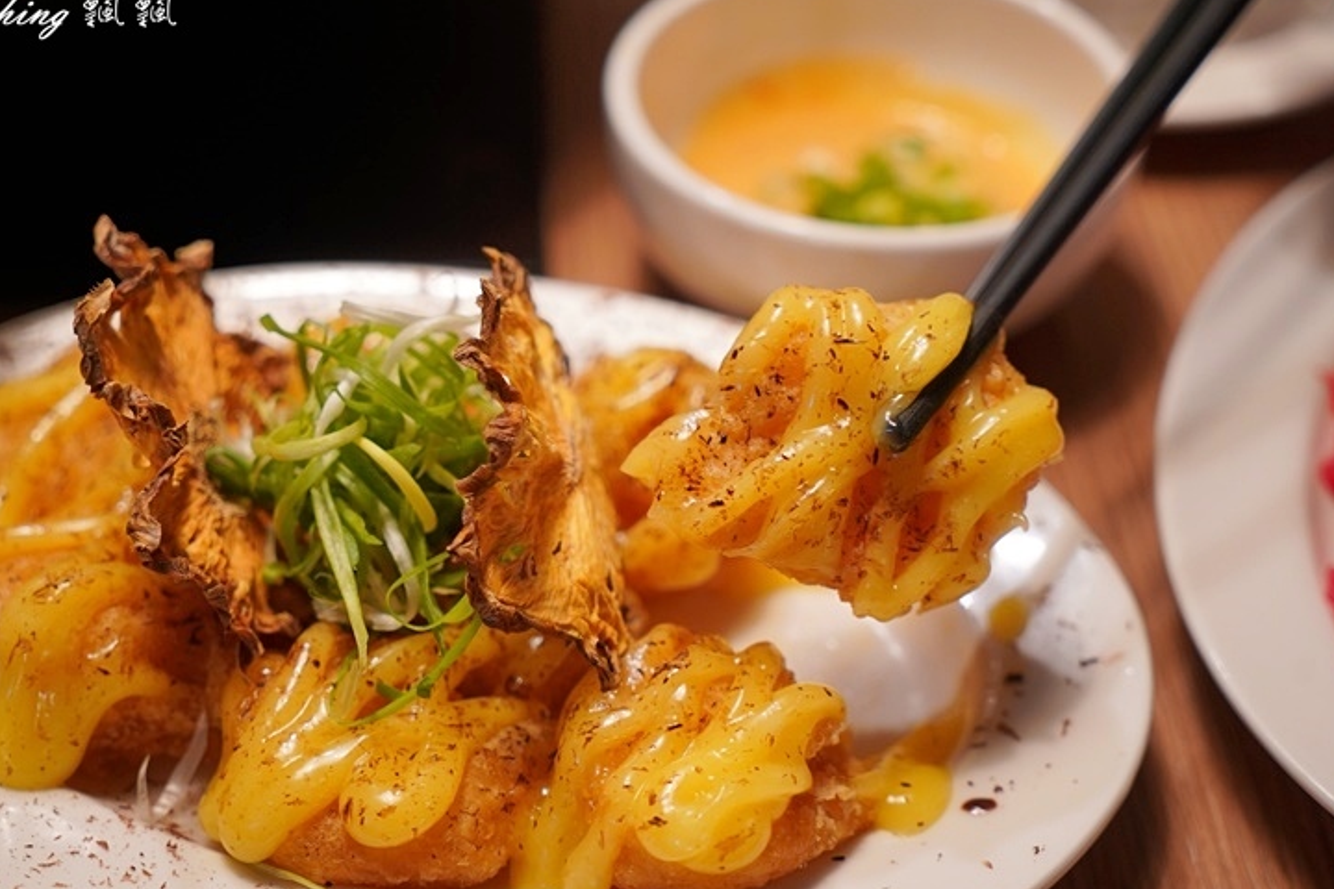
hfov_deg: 33.4
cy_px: 440
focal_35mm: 60
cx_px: 648
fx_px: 2223
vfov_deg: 22.6
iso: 1000
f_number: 4
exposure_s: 1/60
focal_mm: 54
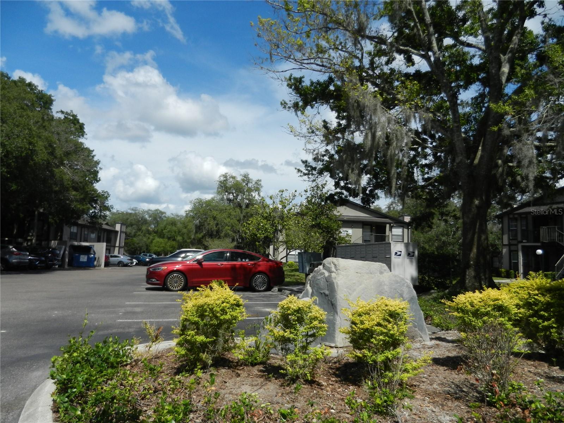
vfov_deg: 54.9
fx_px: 407
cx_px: 282
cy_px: 212
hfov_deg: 69.4
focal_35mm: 25
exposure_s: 1/640
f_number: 7
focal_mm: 4.5
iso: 160
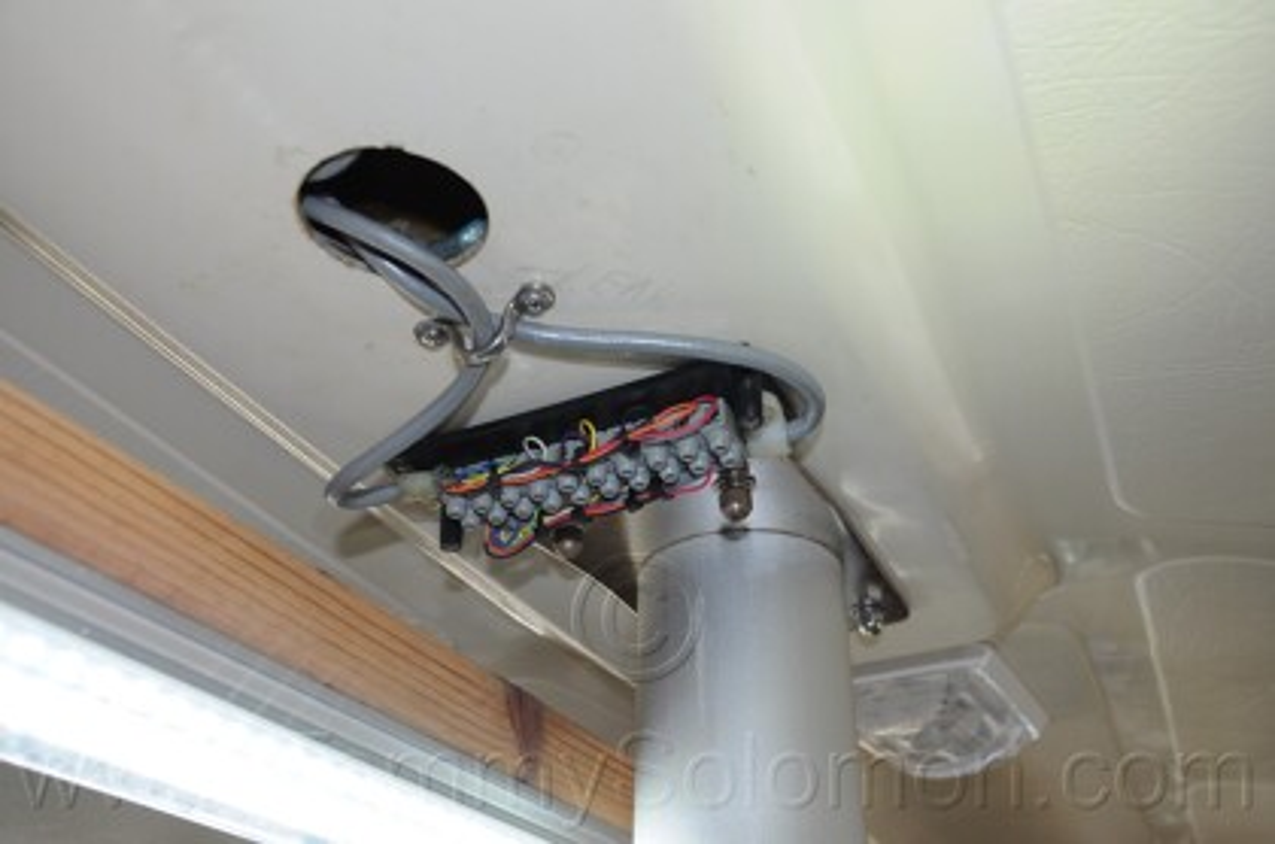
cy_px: 422
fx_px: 1272
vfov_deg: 36.7
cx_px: 638
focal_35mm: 36
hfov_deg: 53.2
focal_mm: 24
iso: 400
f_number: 7.1
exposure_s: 1/200
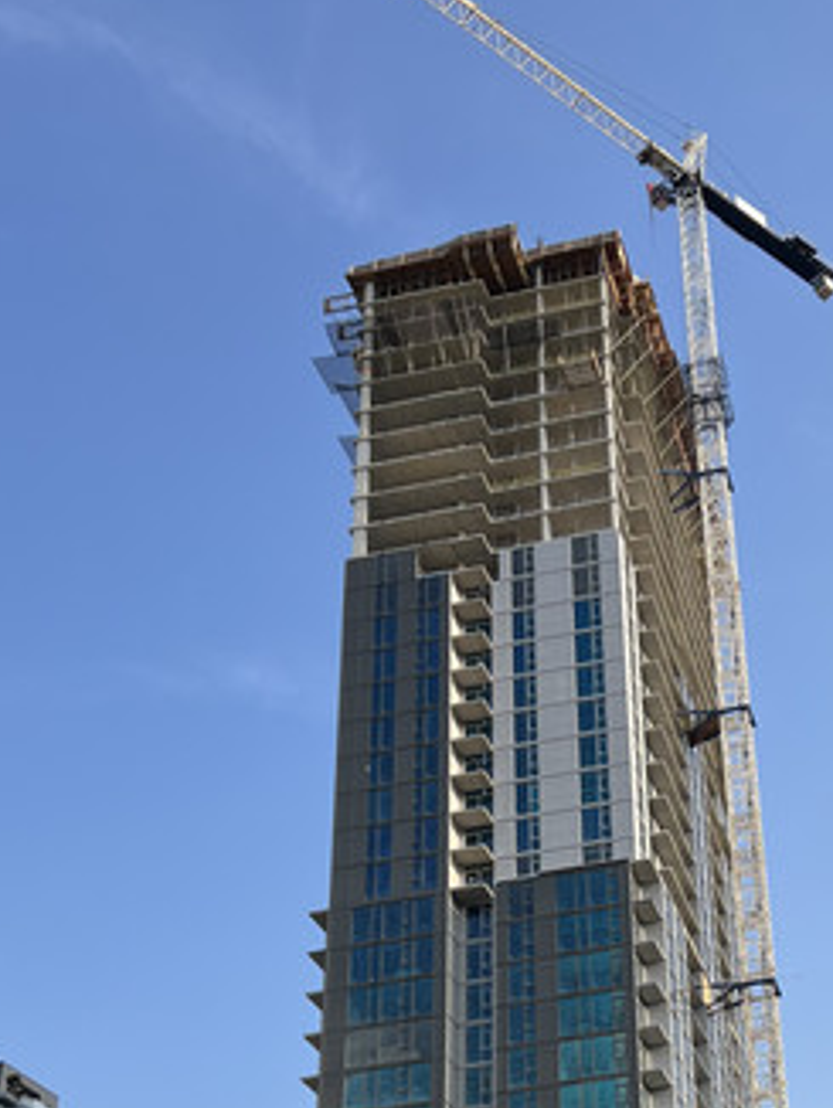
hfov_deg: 27.7
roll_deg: +5.0
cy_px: 955
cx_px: 734
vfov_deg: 35.7
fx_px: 1634
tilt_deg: +27.7
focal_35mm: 51
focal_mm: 5.7
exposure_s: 1/3077
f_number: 1.5
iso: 50
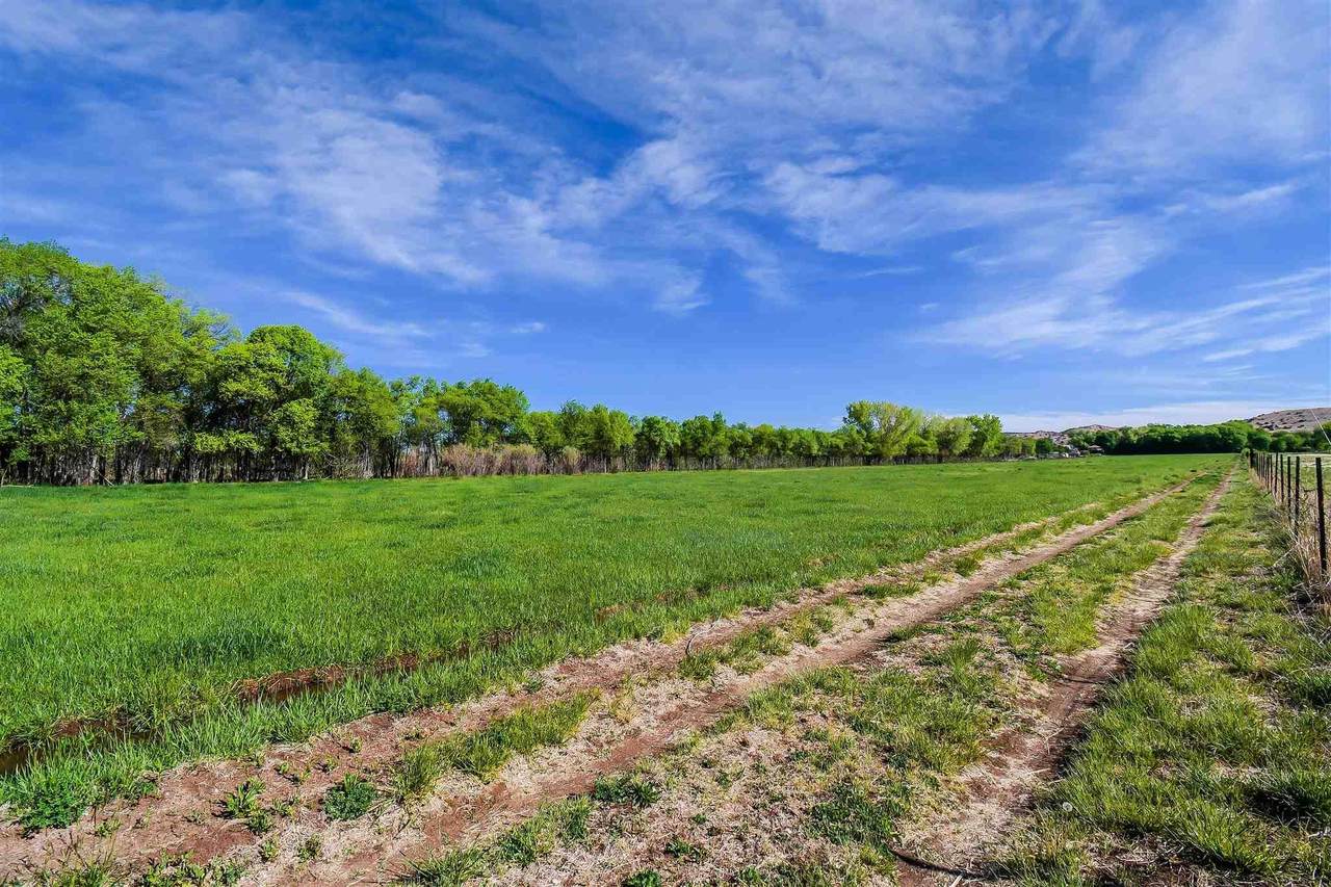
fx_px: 554
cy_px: 444
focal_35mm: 15
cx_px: 666
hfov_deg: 100.4
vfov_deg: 77.3
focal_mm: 10
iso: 100
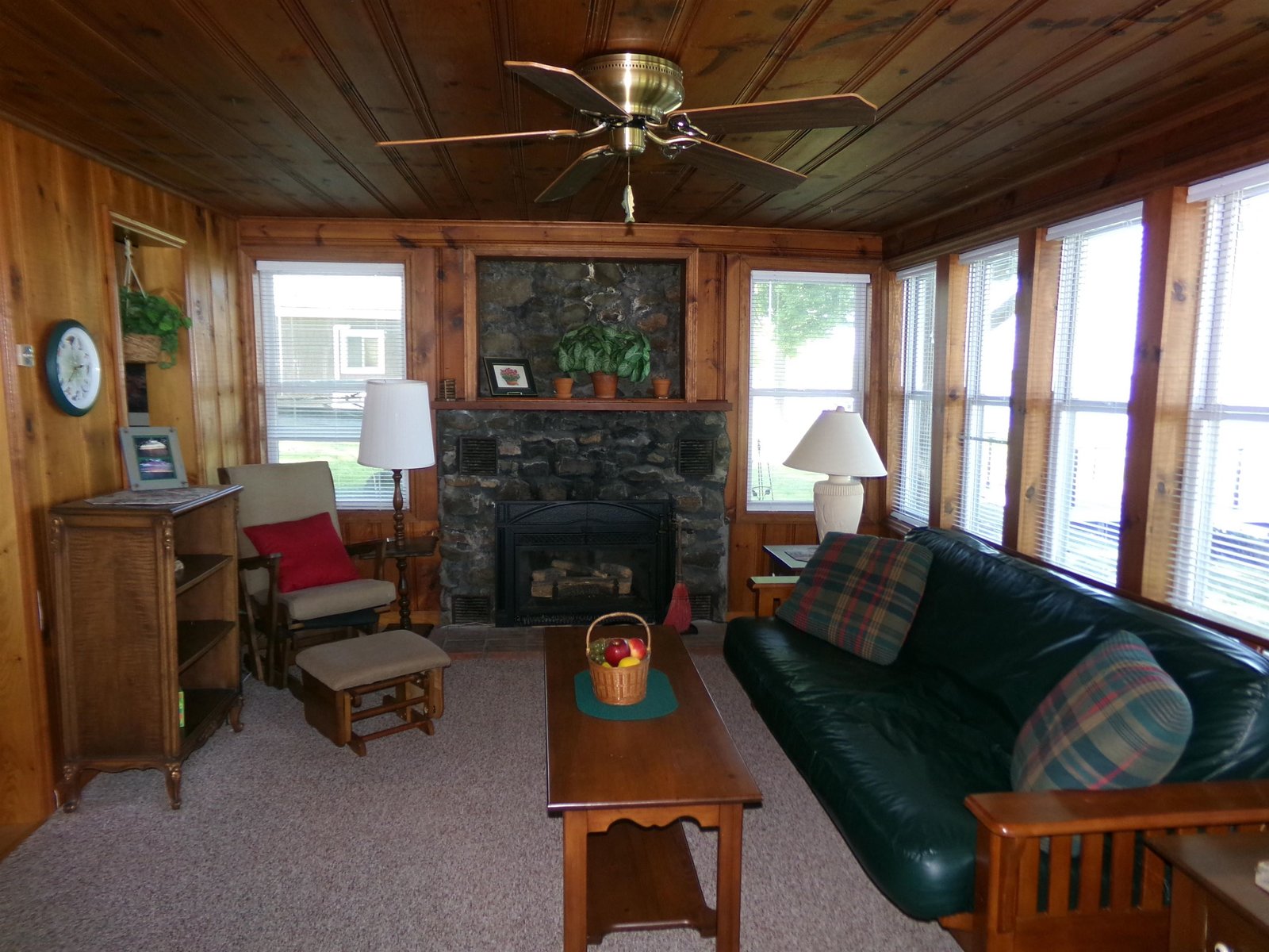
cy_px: 476
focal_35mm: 24
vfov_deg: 56.8
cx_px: 634
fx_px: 880
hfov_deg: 71.6
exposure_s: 1/34
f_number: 3.7
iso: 200
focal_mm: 4.3
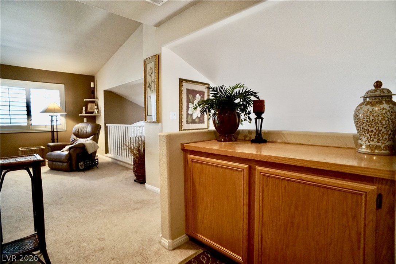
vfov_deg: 53.1
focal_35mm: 24
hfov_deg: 73.7
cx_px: 198
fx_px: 264
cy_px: 132
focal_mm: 16
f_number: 3.5
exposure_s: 1/160
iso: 1600
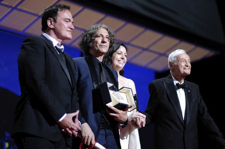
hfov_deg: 24.2
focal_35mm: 84
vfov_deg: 16.2
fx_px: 525
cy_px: 74
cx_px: 112
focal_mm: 56
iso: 1000
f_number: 1.2
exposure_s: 1/640
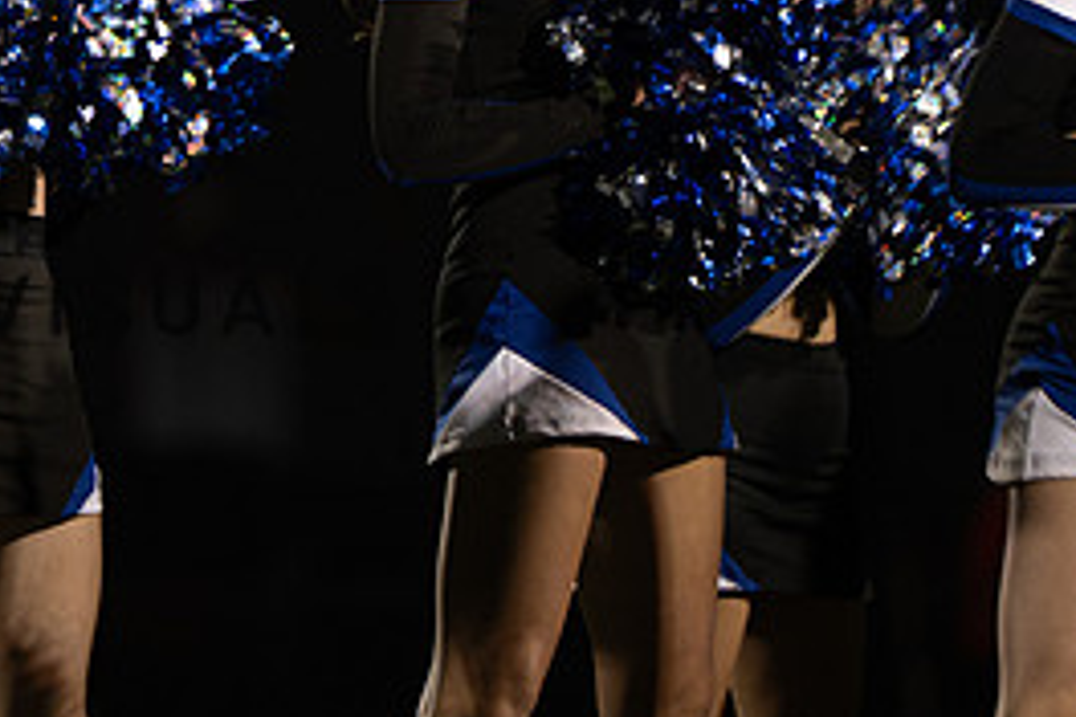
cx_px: -241
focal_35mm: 820
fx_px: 24507
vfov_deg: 1.7
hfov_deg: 2.5
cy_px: -7
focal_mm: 200
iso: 2500
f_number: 2.8
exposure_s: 1/640
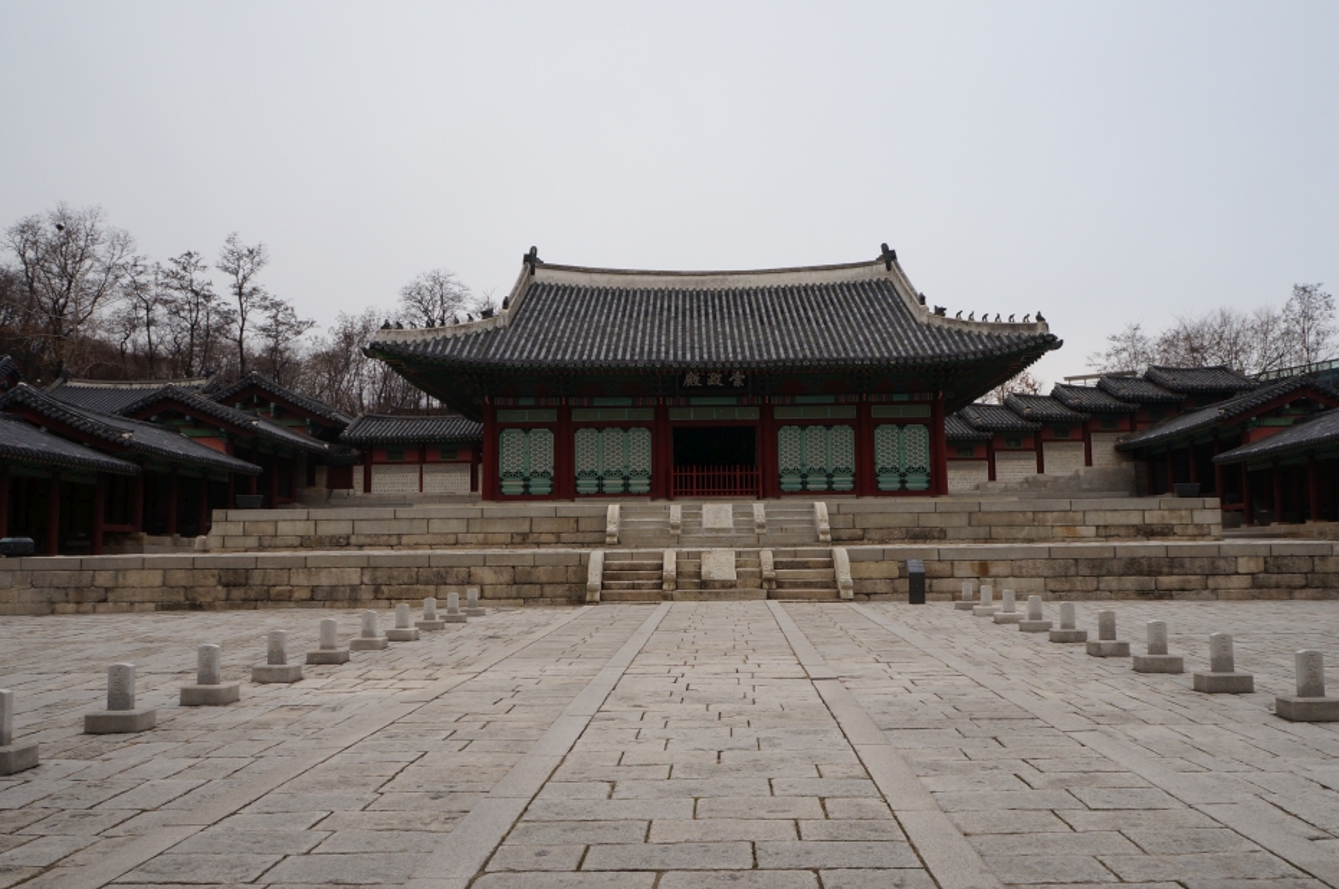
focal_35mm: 29
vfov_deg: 44.8
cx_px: 710
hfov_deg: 63.7
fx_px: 1077
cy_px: 466
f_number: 13
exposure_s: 1/100
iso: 200
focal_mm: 18
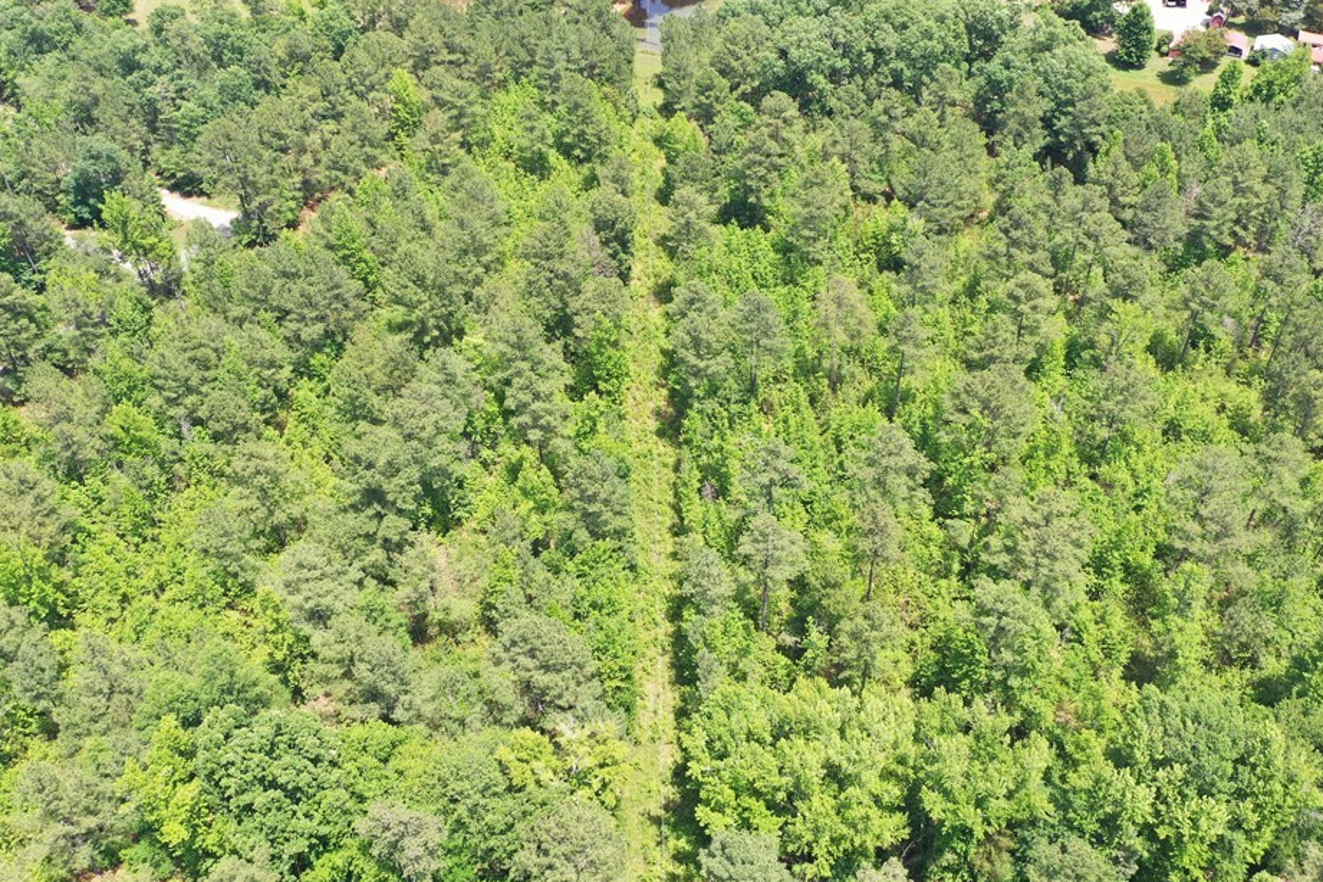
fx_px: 1213
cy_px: 435
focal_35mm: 33
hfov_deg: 57.1
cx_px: 723
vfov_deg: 40.0
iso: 100
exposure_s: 1/200
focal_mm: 10.26
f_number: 4.5
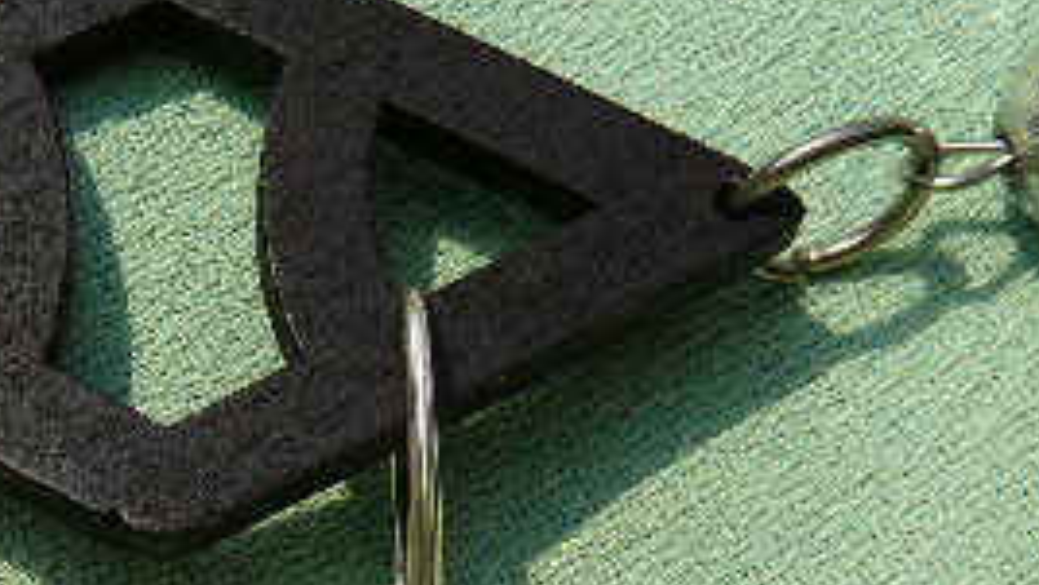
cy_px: 655
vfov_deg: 13.0
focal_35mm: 91
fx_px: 2508
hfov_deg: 22.9
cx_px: 128
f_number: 5
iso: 80
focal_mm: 5.2
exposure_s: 1/1000
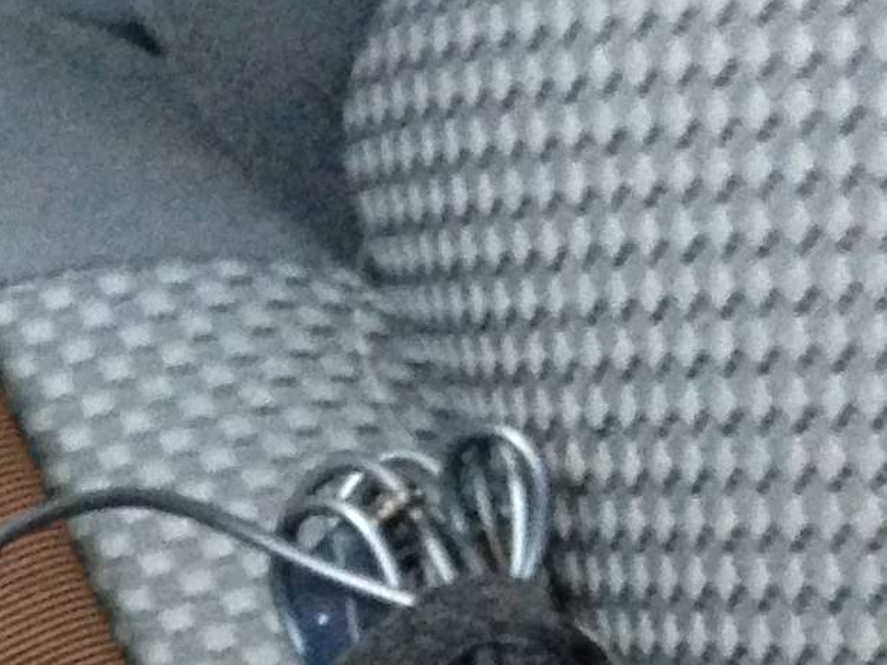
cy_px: 805
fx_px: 4458
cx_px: -984
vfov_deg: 8.4
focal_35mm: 174
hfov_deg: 10.3
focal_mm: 4.13
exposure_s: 1/20
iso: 320
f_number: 2.4
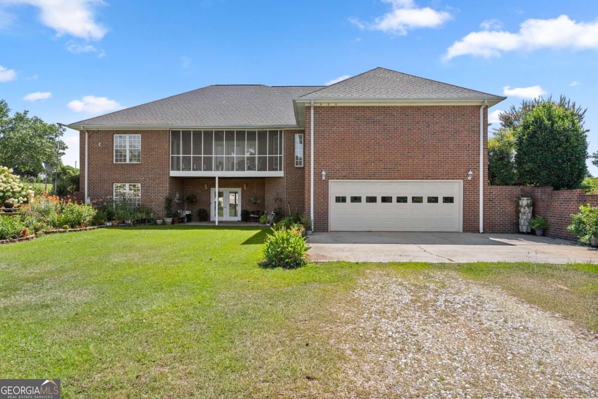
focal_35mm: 21
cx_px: 299
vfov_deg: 59.8
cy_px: 200
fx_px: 347
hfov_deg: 81.5
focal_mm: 20.9
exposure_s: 1/1600
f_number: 7.1
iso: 800
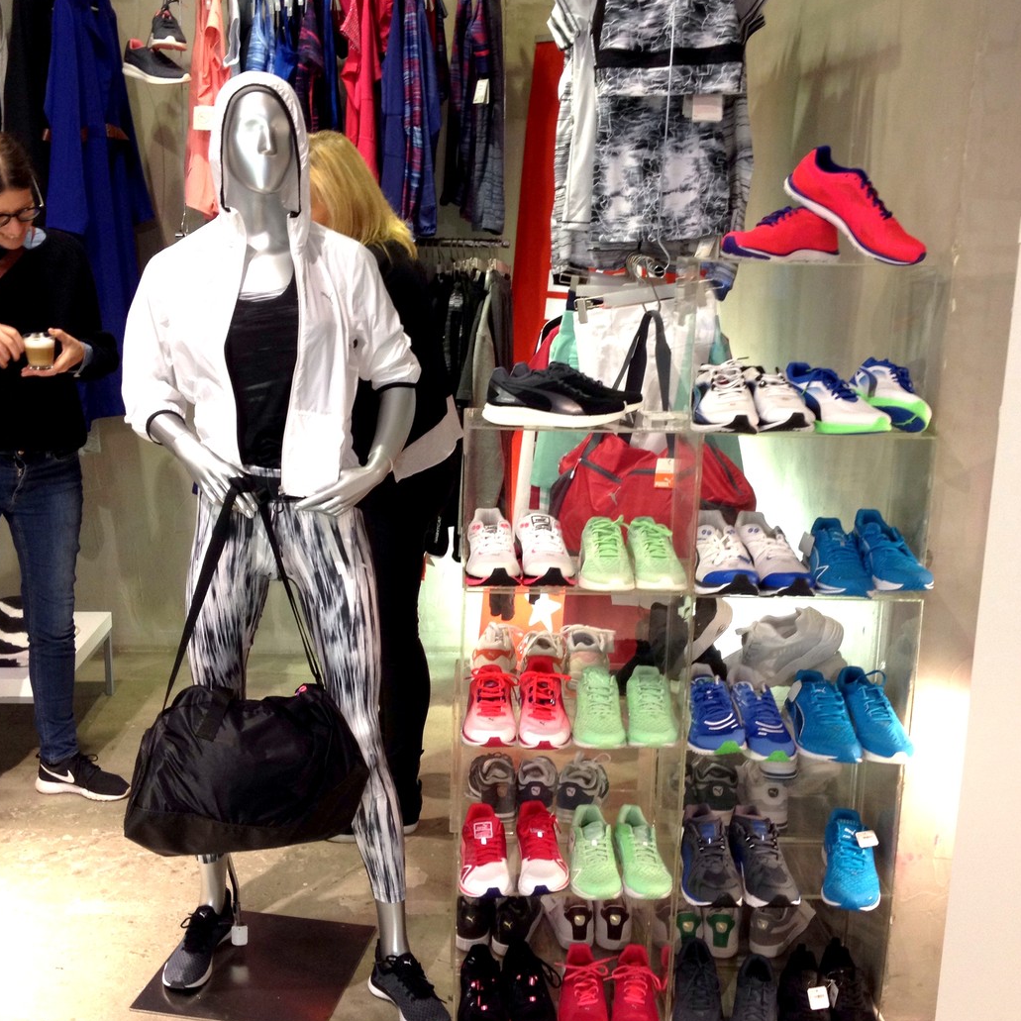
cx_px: 505
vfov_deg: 40.0
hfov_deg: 40.0
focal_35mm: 42
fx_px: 1402
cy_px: 507
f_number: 2.4
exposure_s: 1/20
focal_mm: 4.28
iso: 100
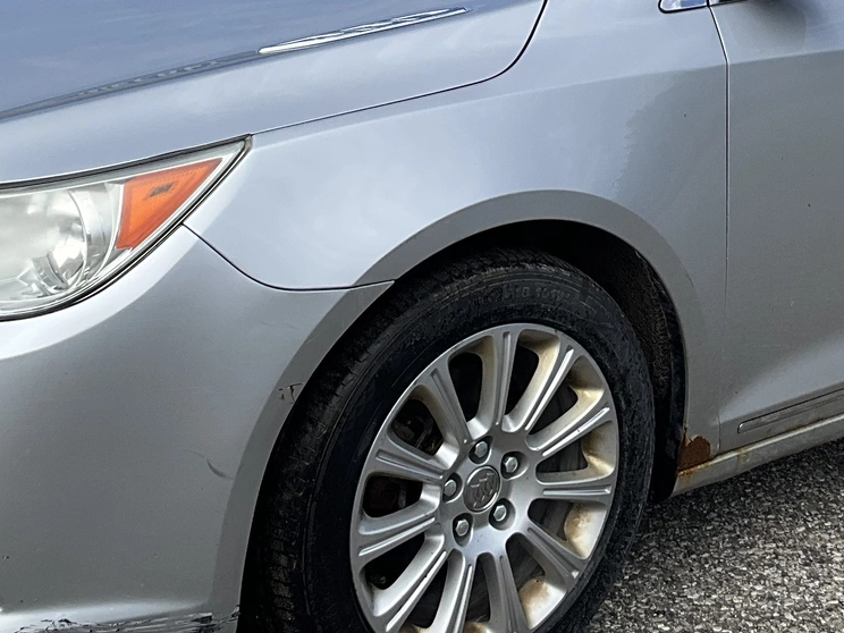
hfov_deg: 25.0
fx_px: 1902
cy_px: -28
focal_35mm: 78
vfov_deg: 18.3
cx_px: 506
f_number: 1.8
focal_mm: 3
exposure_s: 1/1675
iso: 25
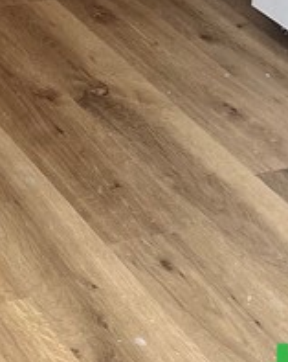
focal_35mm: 132
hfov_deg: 11.1
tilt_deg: -7.0
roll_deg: -1.6
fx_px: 1410
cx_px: -178
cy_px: -509
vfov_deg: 11.8
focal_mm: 5.1
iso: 64
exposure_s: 1/121
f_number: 1.6
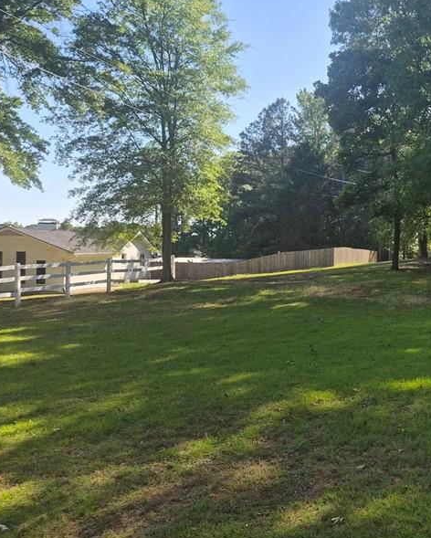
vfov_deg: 46.8
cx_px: 441
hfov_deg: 34.4
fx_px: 621
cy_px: 266
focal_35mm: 39
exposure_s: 1/3216
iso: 80
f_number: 1.8
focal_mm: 5.4
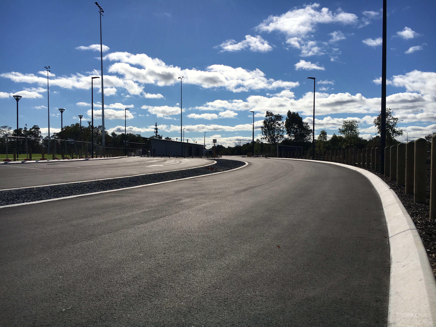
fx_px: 365
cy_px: 164
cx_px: 218
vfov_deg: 48.2
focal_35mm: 29
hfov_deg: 61.7
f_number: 2.2
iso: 25
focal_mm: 4.15
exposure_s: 1/6410
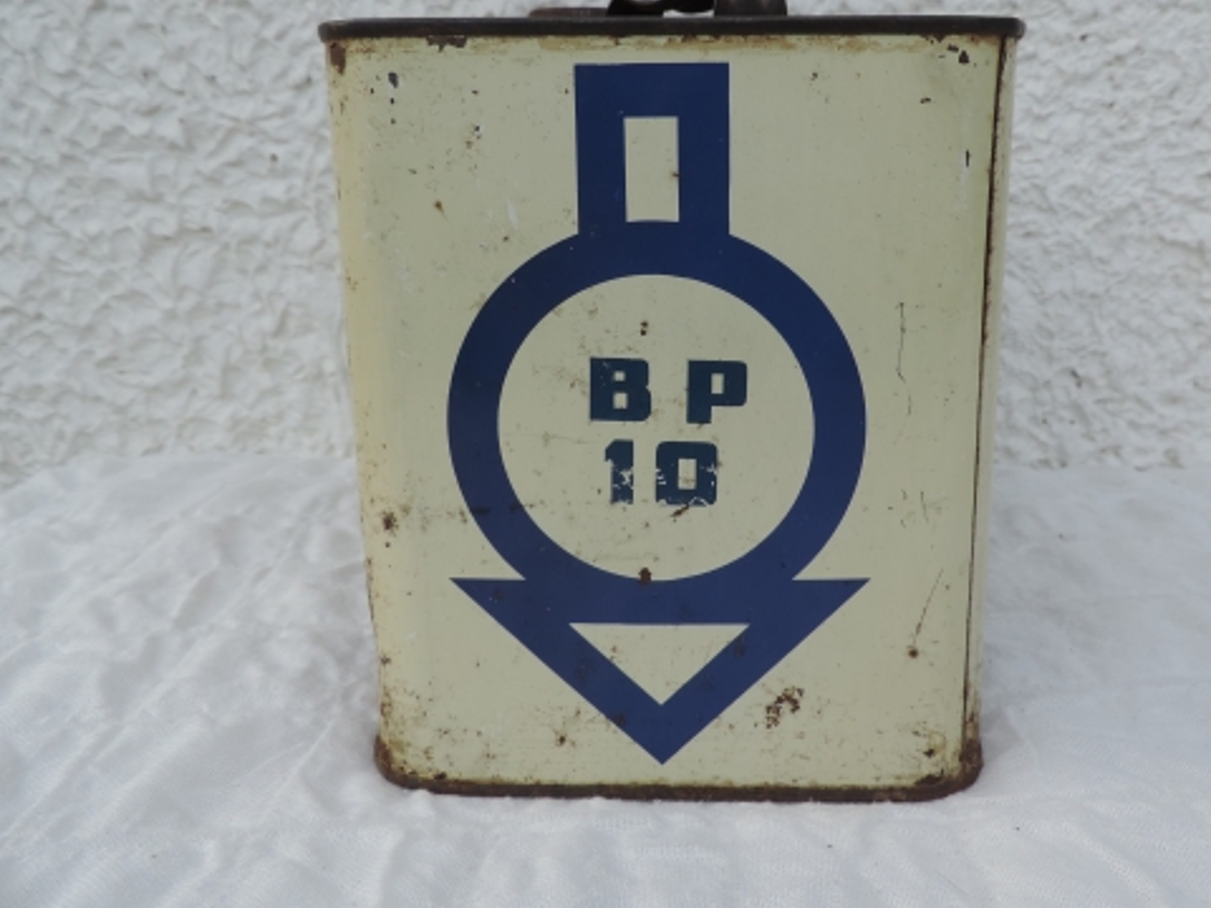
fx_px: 1050
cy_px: 368
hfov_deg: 59.7
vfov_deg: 46.6
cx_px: 691
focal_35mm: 30
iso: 80
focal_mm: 4.3
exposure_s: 1/500
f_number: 3
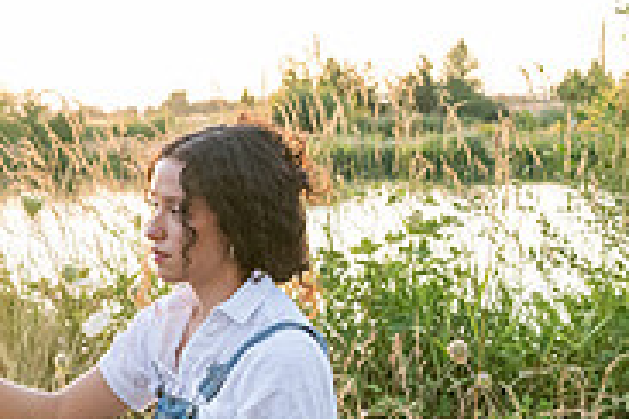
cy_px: 366
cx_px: -48
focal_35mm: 111
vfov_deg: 12.3
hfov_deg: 17.8
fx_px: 1939
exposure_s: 1/400
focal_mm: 35
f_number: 5
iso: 2500
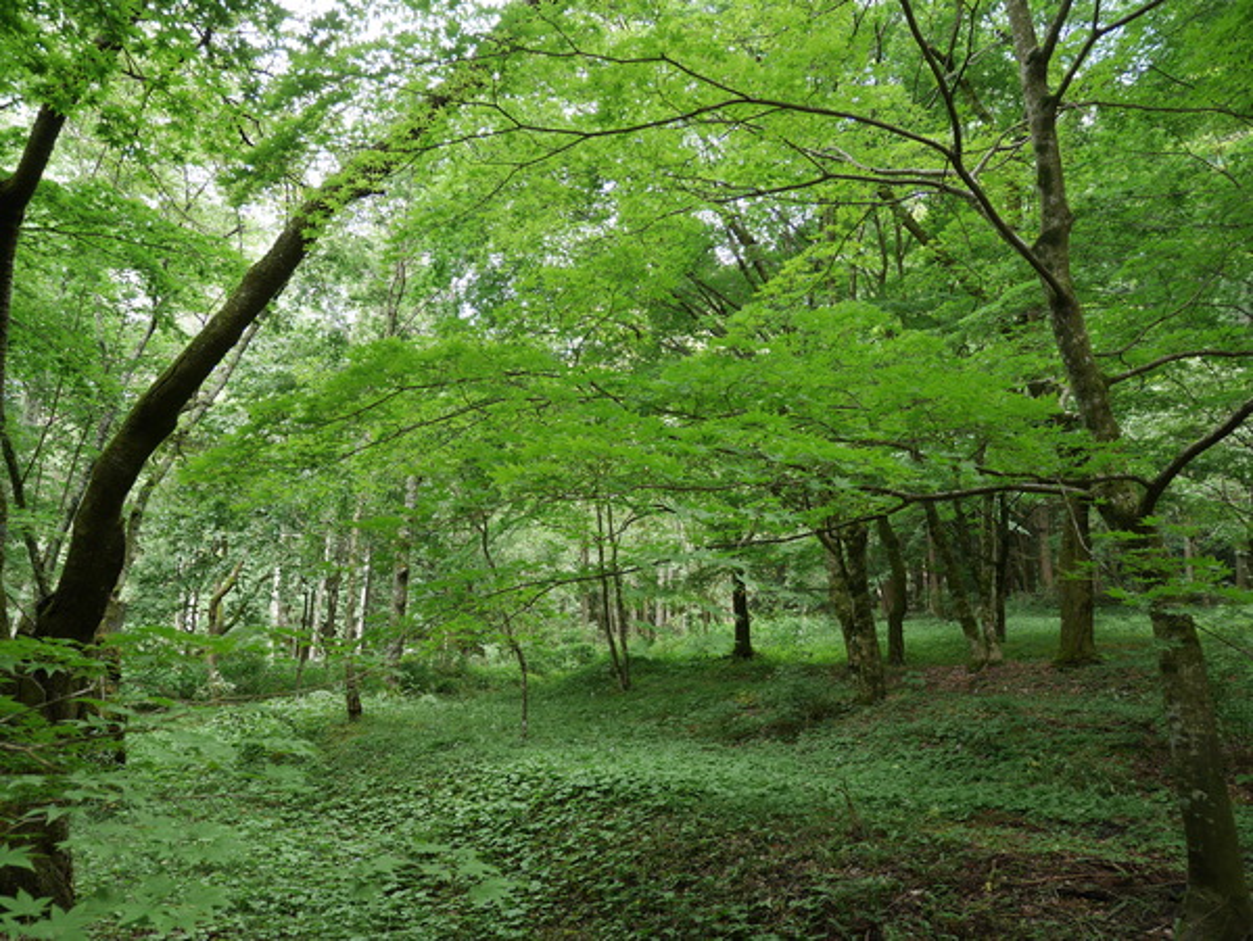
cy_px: 470
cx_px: 626
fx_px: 1014
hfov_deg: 63.4
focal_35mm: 28
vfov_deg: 49.8
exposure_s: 1/60
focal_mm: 14
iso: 250
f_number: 3.6
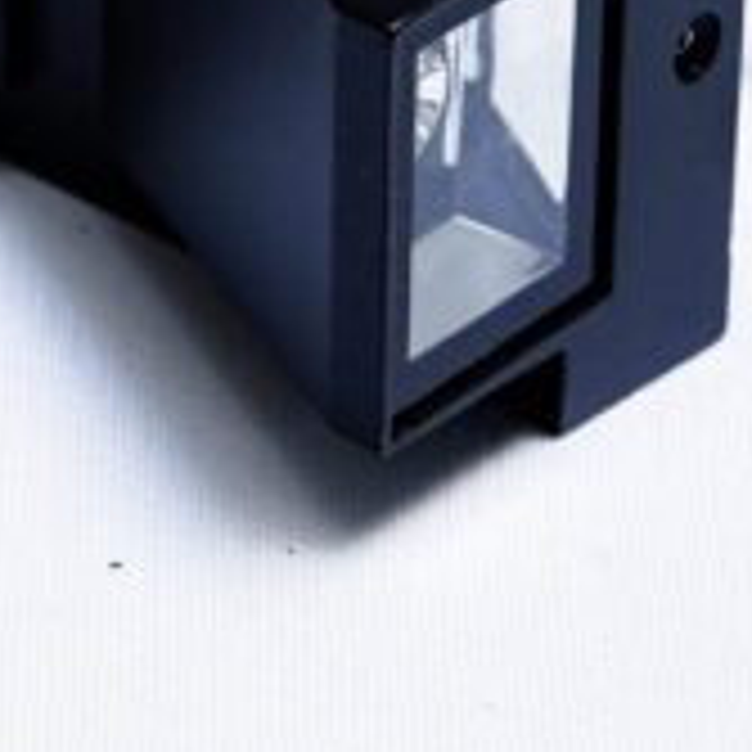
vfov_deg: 7.0
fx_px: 6144
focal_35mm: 250
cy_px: -153
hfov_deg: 7.0
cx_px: 99
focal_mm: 70
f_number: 9
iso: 3200
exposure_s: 1/160
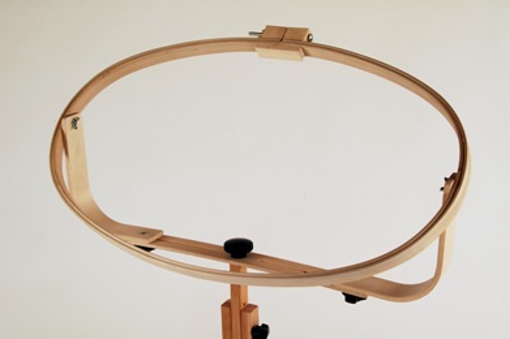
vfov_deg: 22.6
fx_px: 849
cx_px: 255
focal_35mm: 60
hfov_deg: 33.4
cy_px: 170
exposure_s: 1/1.6
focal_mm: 40
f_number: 11
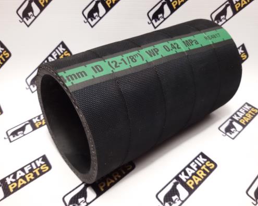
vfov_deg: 44.5
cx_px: 137
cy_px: 105
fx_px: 252
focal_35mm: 33
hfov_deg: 54.2
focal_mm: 2.93
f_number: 2.4
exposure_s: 1/33
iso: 100
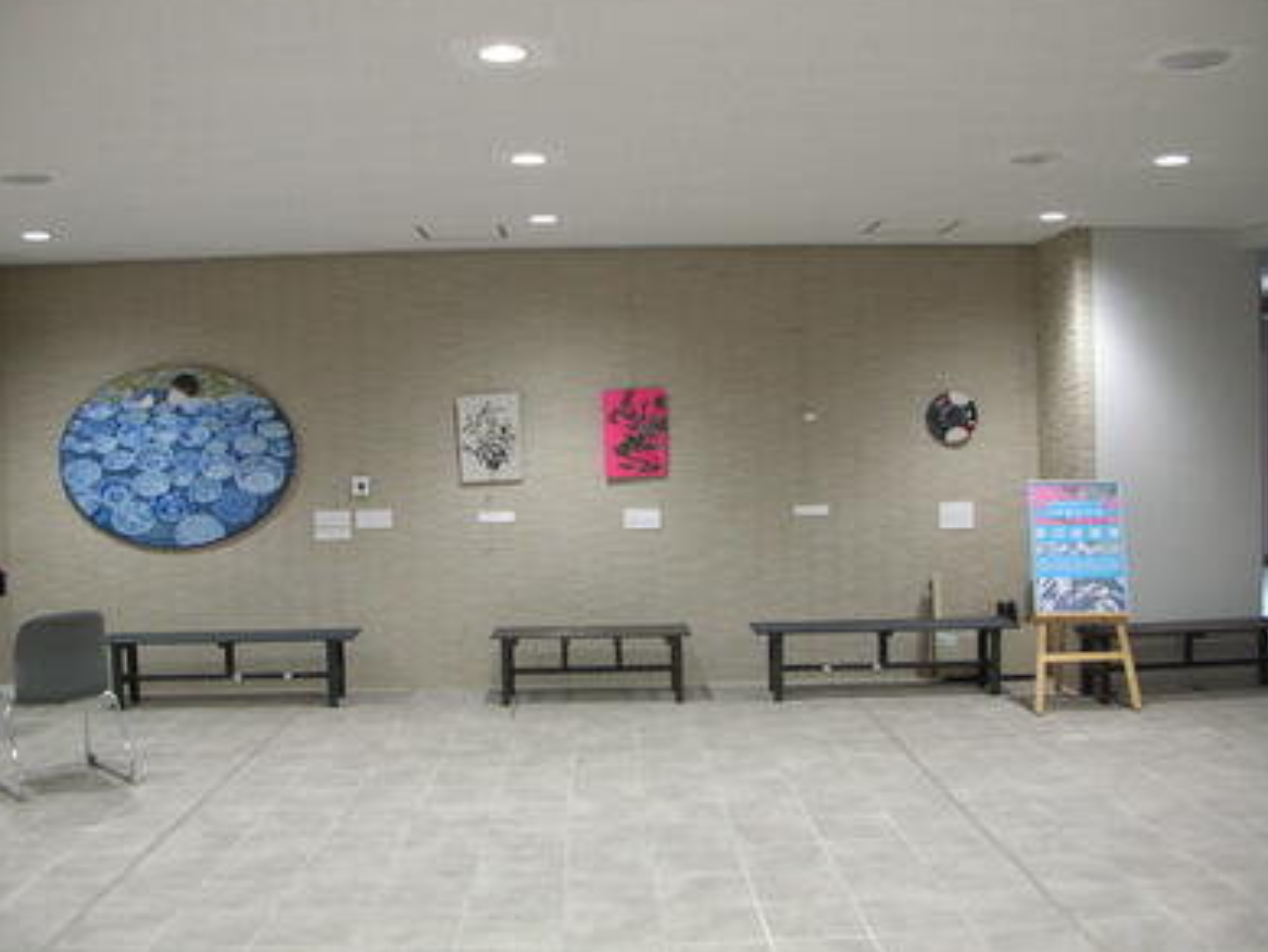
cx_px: 645
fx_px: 1319
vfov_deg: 39.7
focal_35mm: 36
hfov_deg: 51.3
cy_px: 469
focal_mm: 5.8
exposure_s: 1/5.7
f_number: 2.8
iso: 90
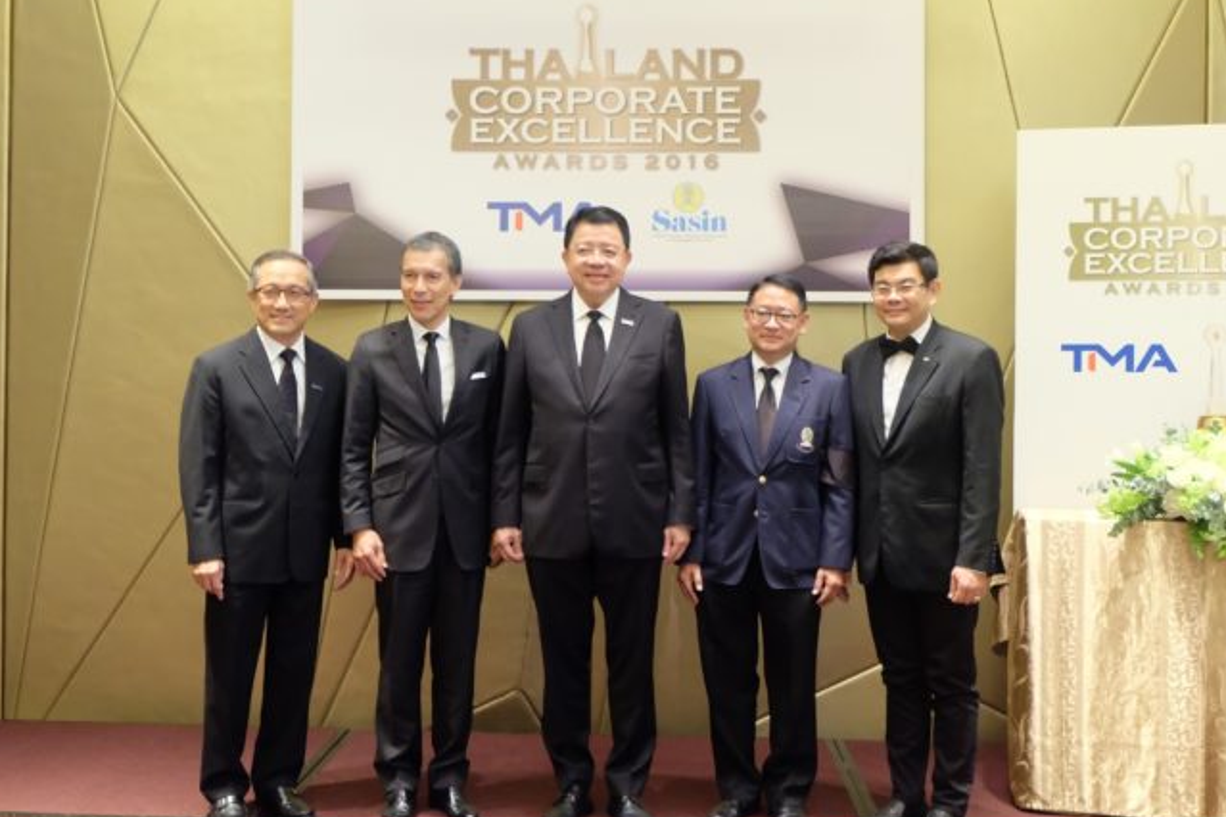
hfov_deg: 47.4
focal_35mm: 41
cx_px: 637
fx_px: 1396
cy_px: 417
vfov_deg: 32.6
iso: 3200
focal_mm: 24.3
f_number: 4.2
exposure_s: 1/13
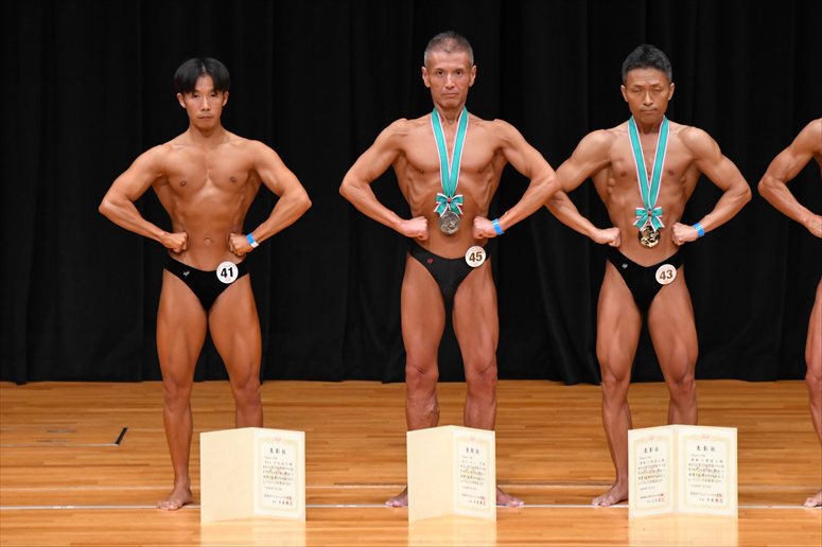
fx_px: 6504
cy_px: 274
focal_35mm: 285
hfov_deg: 7.2
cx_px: 411
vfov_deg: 4.8
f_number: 5.6
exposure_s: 1/400
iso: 3200
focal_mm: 190
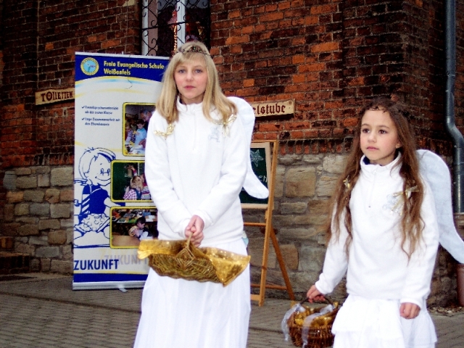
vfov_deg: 22.6
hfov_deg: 29.8
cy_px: 174
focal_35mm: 65
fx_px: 871
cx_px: 232
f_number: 3.4
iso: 140
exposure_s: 1/90
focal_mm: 13.3
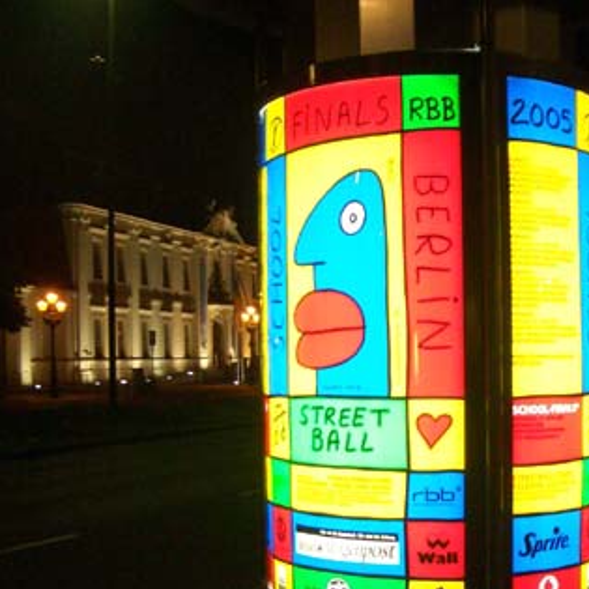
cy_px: 391
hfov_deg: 31.5
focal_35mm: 54
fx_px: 1040
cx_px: 369
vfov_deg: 31.4
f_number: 2.6
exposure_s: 1/13
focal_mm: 5.8
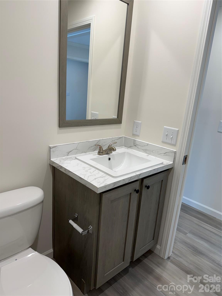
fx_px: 205
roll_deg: -4.7
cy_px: 148
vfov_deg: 71.6
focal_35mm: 24
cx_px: 111
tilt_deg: -14.5
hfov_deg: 56.8
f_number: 1.78
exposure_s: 1/120
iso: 64
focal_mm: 6.76
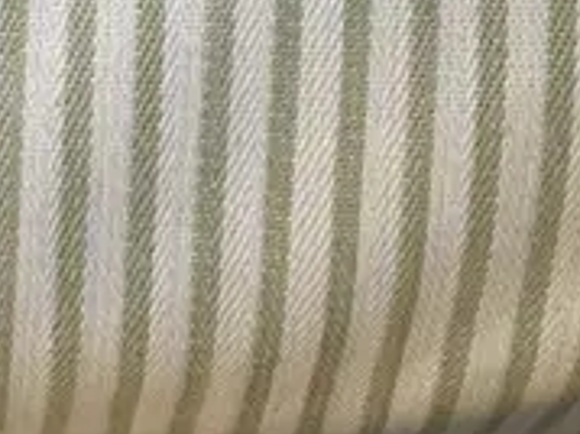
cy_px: -803
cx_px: 149
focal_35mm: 149
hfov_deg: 13.2
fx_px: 2495
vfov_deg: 8.5
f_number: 1.6
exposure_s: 1/100
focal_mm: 4.2
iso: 64
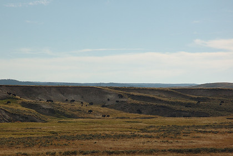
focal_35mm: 145
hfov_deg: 14.1
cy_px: 103
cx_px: 77
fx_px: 938
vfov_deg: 9.5
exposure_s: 1/250
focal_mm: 70
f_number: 8
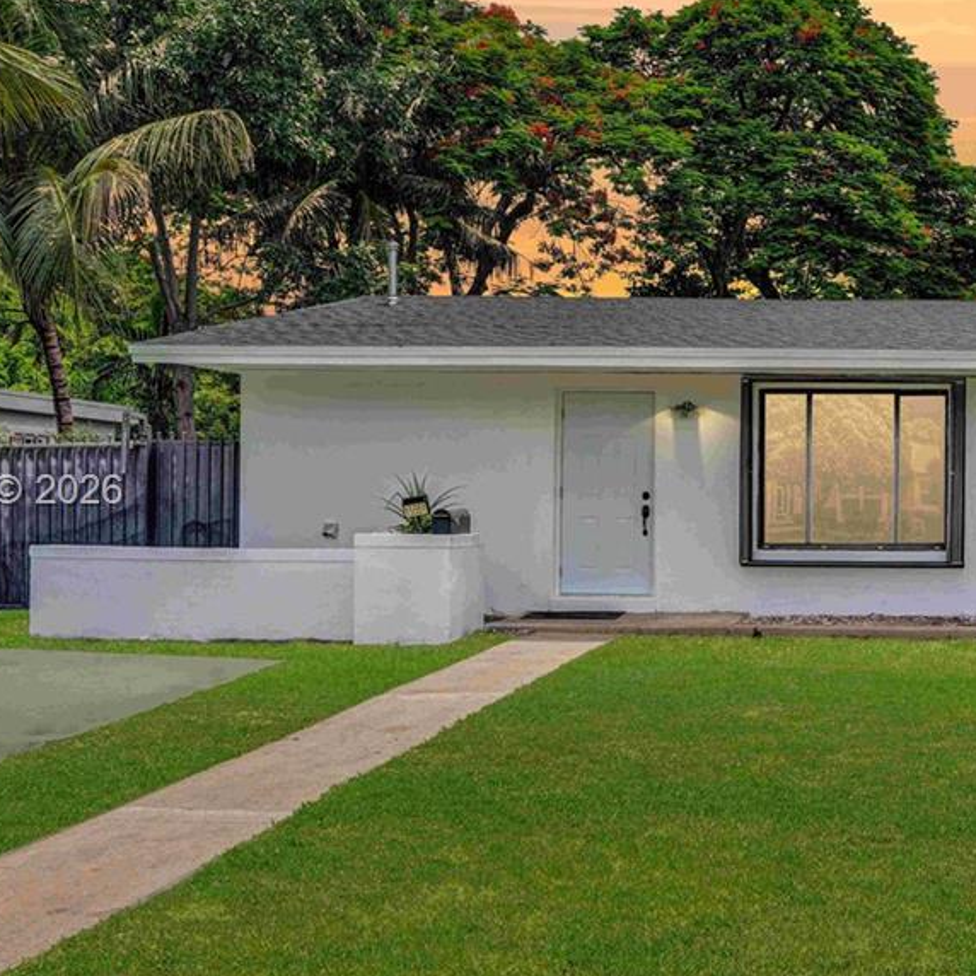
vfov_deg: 43.9
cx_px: 957
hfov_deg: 39.2
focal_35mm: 38
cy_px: 494
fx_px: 1212
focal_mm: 16
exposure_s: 1/250
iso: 50
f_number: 7.1
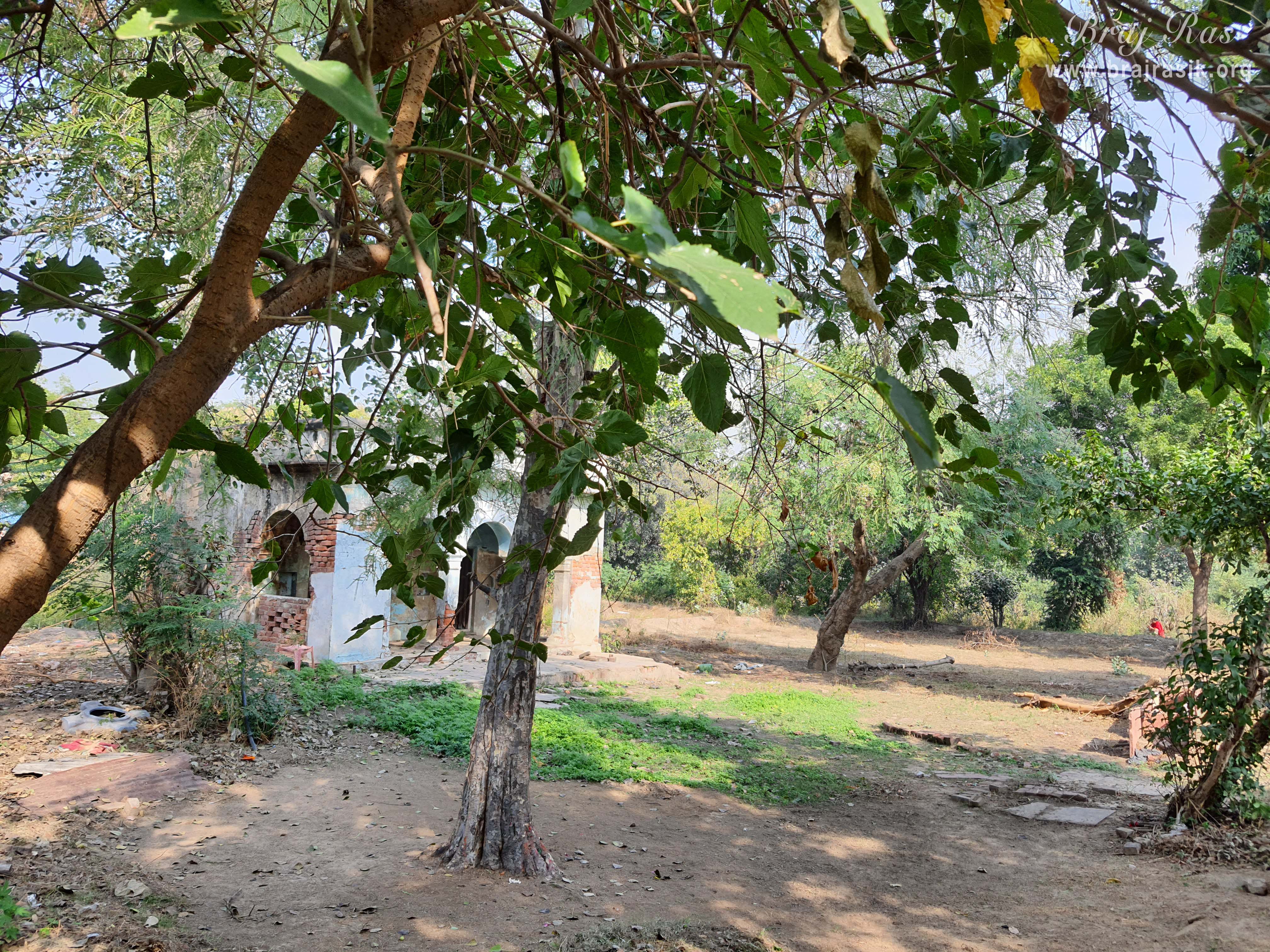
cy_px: 476
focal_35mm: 26
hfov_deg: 67.3
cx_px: 635
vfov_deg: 53.1
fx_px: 954
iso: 50
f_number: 1.7
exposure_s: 1/618
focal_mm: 4.32
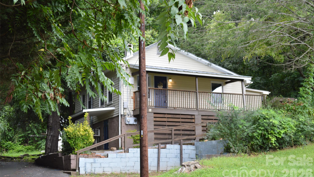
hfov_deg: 33.3
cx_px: 157
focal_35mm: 63
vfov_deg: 19.1
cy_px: 80
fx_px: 525
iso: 400
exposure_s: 1/125
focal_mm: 40
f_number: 5.3
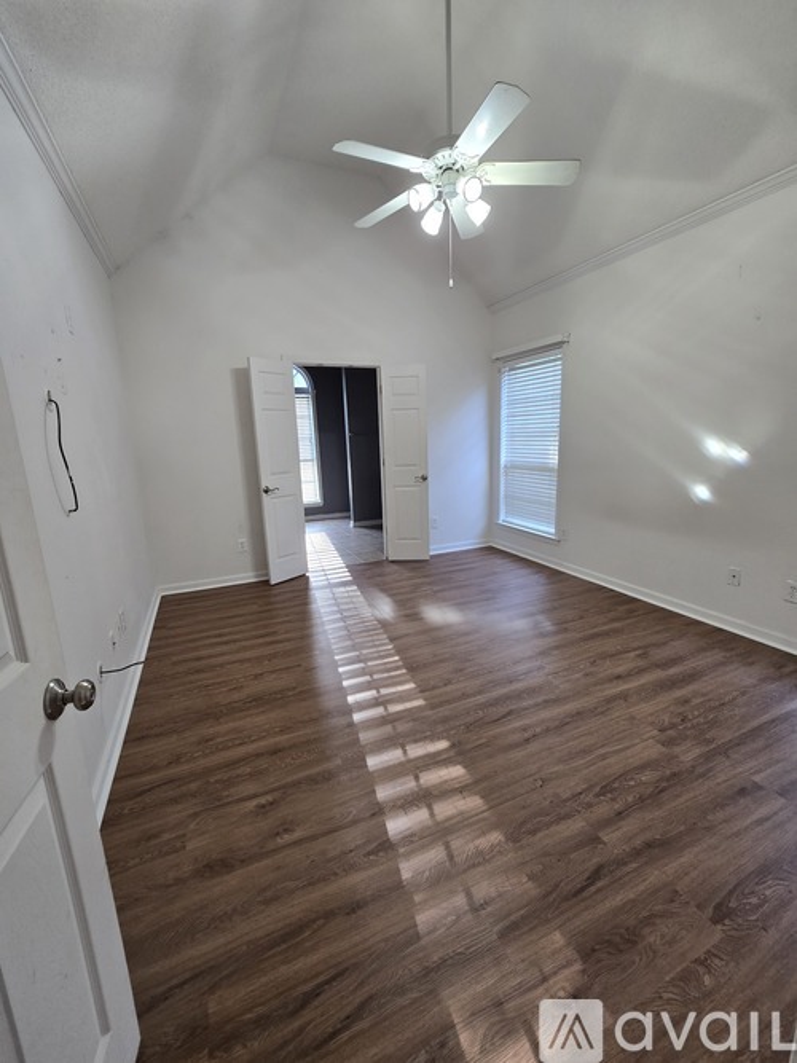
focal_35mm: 13
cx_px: 398
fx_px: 399
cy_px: 532
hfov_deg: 89.9
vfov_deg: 106.2
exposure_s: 1/60
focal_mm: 2.2
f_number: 2.2
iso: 160
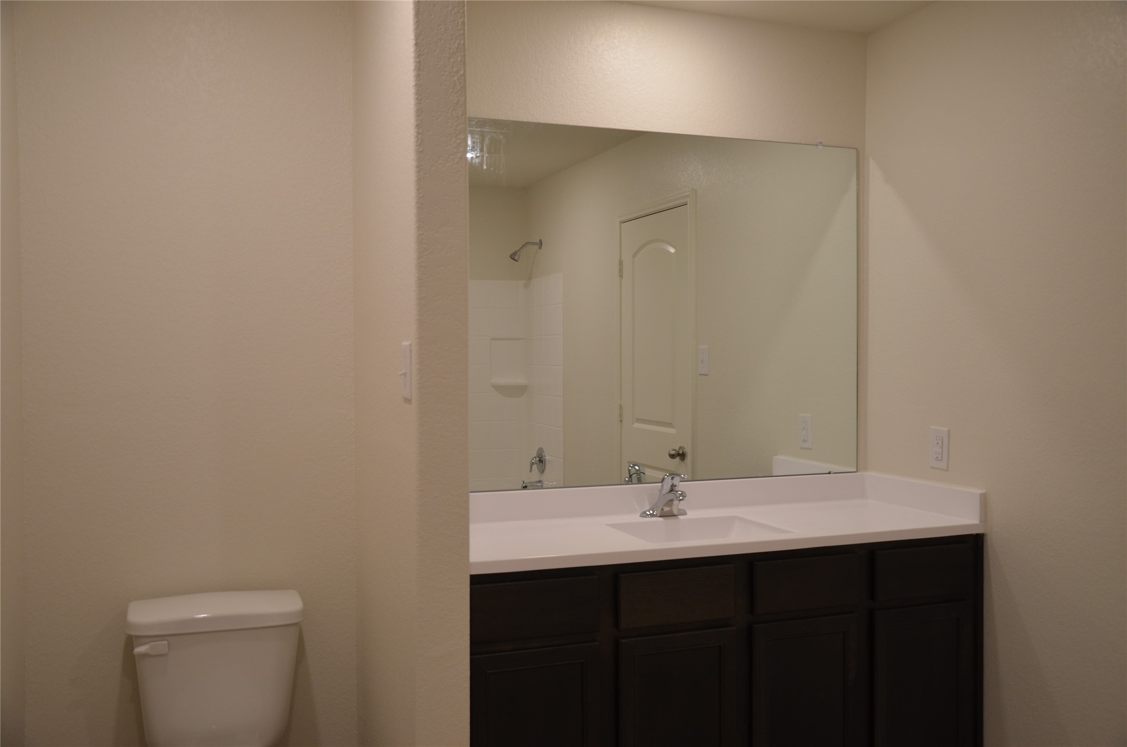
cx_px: 564
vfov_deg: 39.8
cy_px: 374
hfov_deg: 57.3
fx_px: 1031
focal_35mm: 33
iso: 400
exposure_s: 1/60
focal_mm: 22
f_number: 4
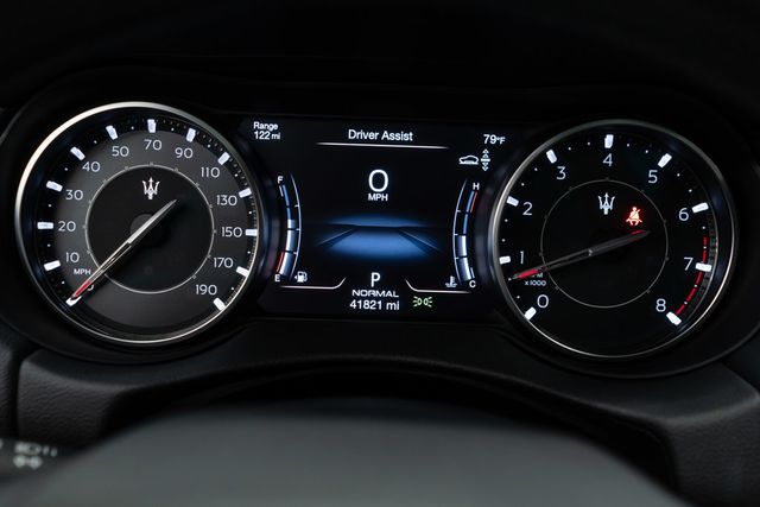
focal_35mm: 42
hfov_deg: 46.4
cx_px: 380
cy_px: 254
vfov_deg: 31.9
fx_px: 887
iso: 640
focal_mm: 28
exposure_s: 1/60
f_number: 3.2
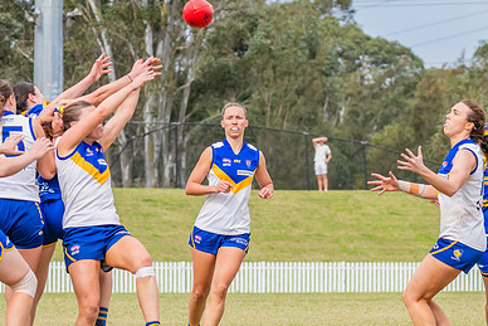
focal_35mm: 351
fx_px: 4760
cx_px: 188
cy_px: 166
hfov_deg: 5.9
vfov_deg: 3.9
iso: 800
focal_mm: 170
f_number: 9
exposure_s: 1/1250
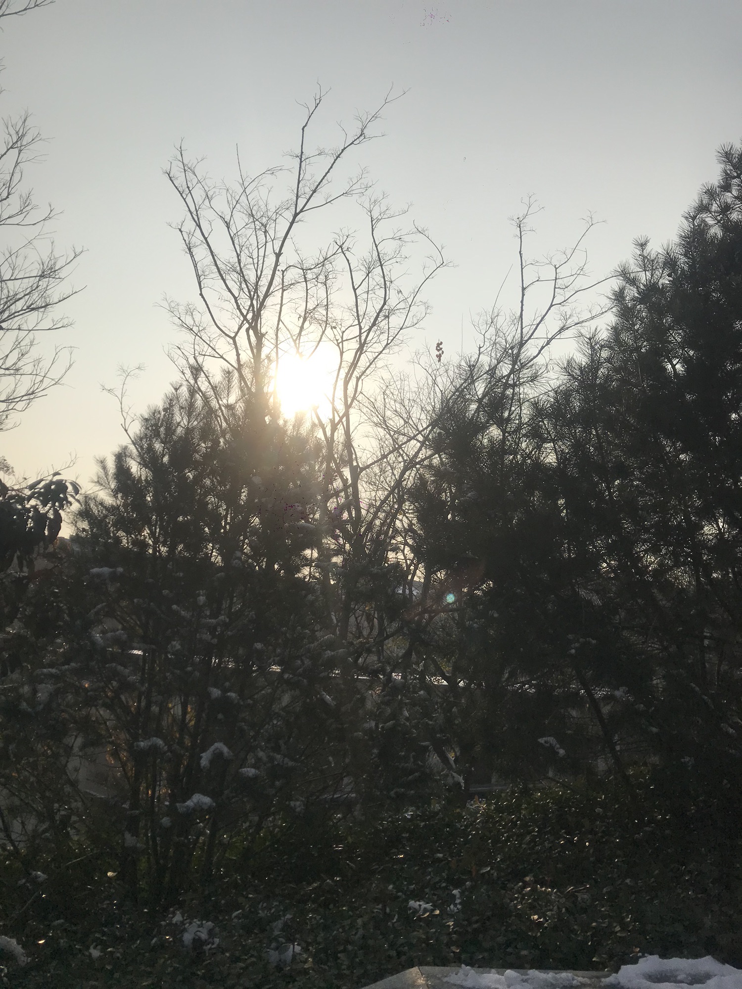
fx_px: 800
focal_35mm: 28
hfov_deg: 49.7
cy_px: 494
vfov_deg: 63.4
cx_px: 371
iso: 25
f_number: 1.8
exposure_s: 1/9615
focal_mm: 3.99
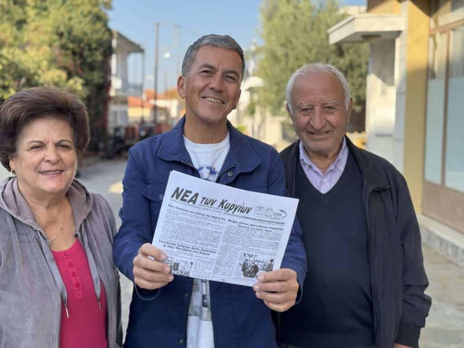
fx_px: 643
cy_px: 174
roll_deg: +0.4
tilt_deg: -5.1
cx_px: 232
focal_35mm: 48
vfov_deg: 30.3
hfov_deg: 39.7
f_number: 1.78
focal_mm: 6.76
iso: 64
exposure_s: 1/812
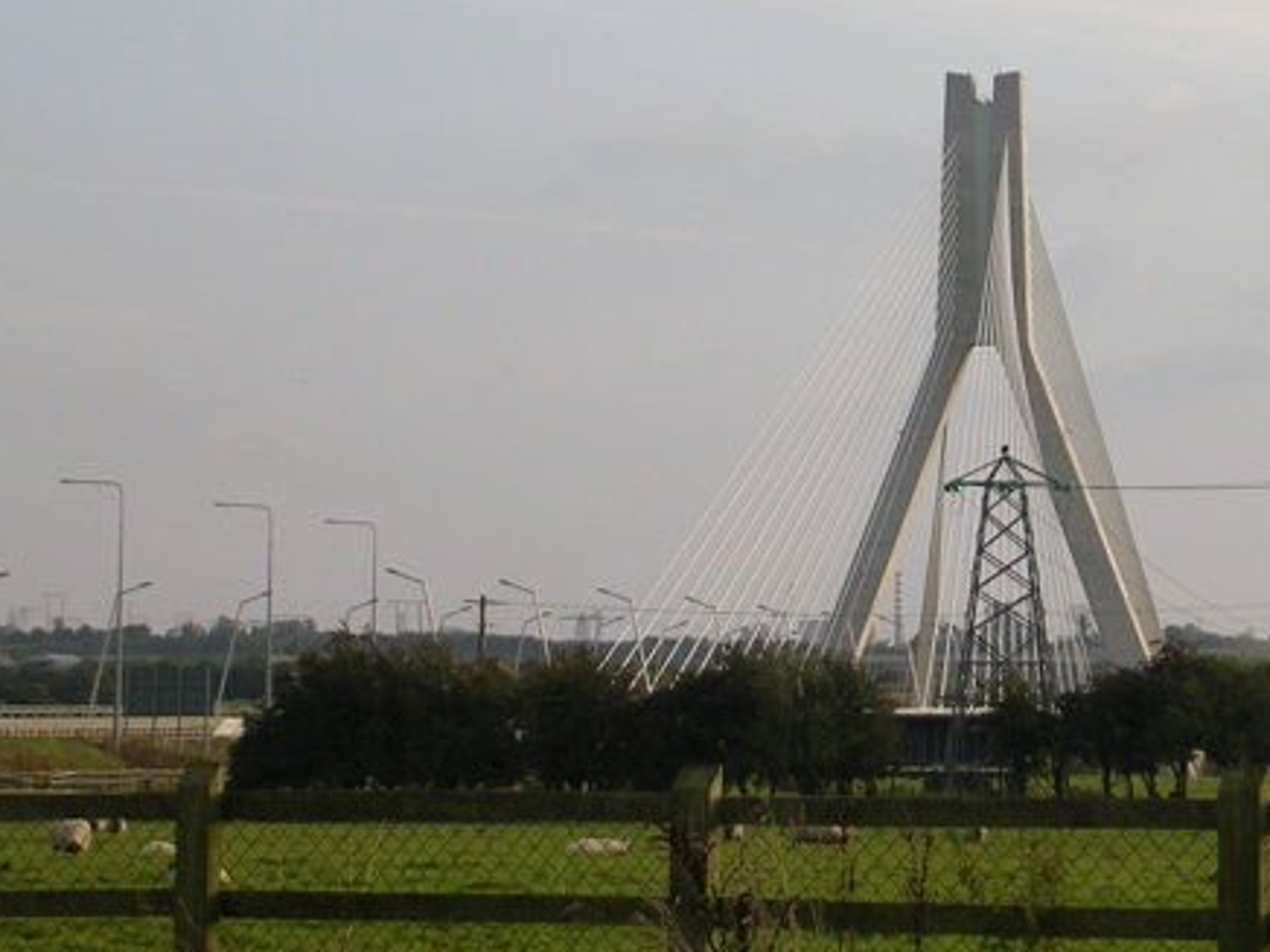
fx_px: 6200
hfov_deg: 11.7
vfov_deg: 8.8
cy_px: 367
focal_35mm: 169
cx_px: 845
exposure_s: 1/263
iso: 50
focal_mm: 17.4
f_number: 4.9
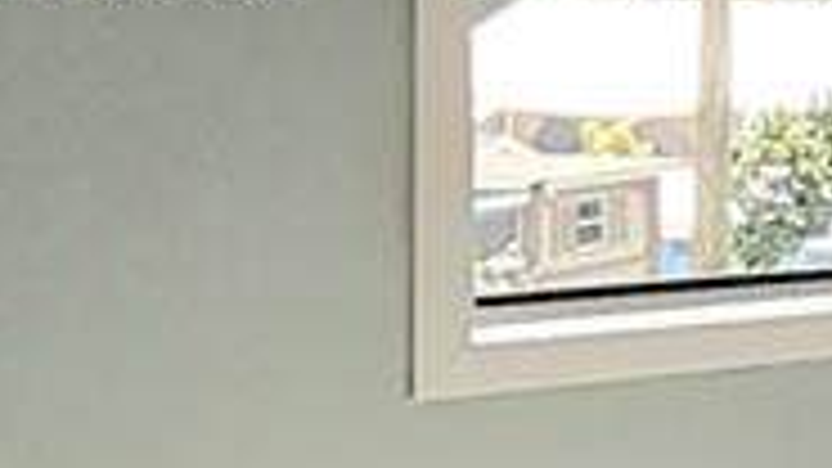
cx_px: 1502
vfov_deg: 12.9
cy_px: -27
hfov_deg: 18.2
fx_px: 2029
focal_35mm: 92
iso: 40
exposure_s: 1/204
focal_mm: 1.13
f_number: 2.2
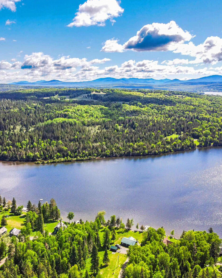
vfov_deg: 55.7
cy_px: 136
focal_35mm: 32
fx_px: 263
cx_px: 100
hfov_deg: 45.7
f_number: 2.8
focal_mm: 4.5
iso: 200
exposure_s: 1/1250
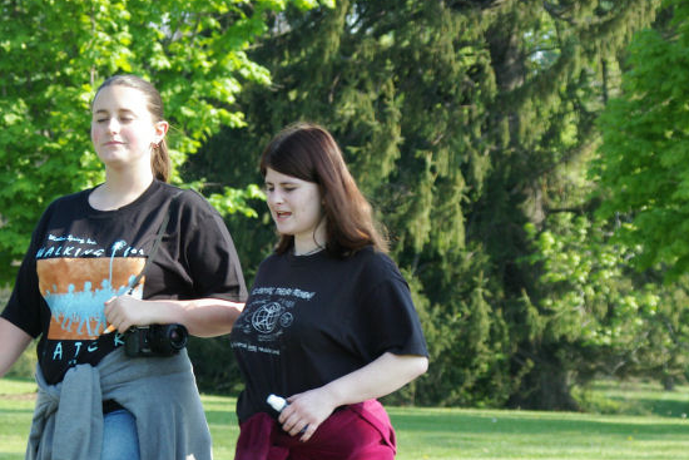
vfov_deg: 6.4
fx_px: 4130
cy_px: 347
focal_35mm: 216
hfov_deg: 9.5
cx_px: 282
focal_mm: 93
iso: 400
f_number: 9.5
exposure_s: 1/250
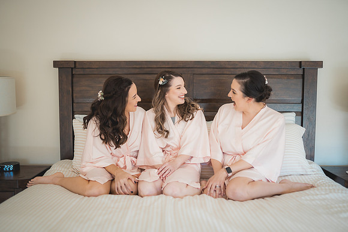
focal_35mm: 35
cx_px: 174
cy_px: 116
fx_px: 343
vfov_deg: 37.4
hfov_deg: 53.8
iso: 400
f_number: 1.4
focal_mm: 35
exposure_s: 1/400
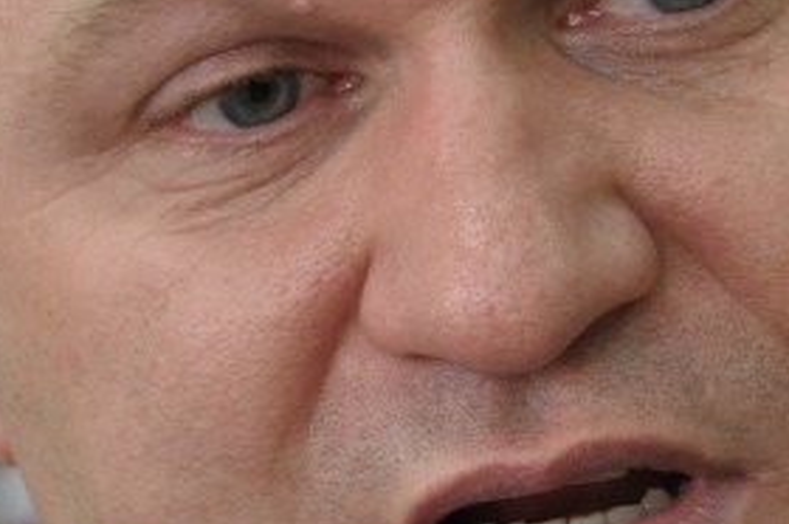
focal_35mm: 332
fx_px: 7268
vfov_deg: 4.1
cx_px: 578
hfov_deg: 6.2
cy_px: 414
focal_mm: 62
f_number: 5.3
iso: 1100
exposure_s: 1/125
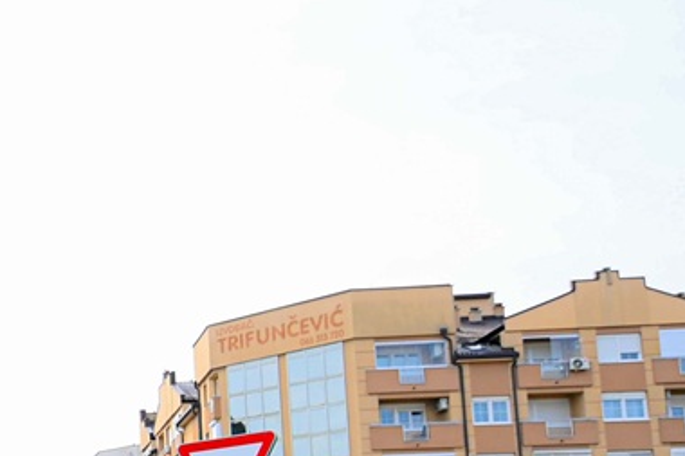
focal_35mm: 60
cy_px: 543
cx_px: -296
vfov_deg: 21.1
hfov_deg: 26.2
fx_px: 1141
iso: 500
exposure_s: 1/4000
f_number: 2.8
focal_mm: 19
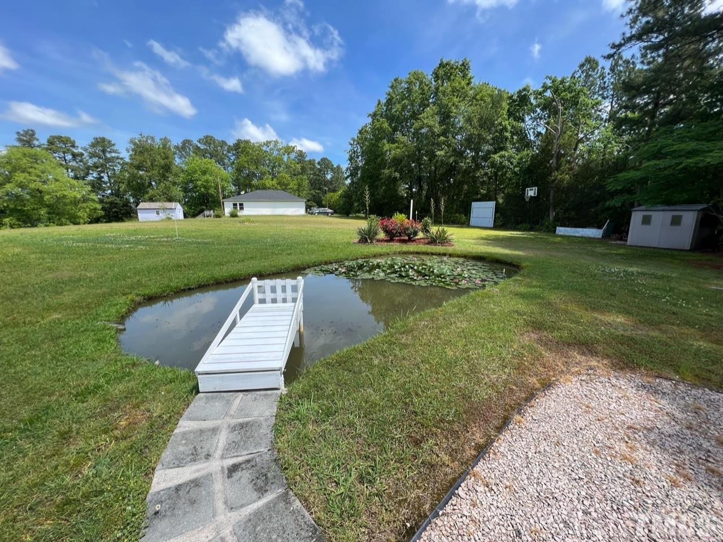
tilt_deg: -12.7
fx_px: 271
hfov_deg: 106.2
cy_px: 271
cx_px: 362
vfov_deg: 89.9
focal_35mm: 13
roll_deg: +0.3
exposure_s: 1/881
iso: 32
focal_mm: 1.57
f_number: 1.8
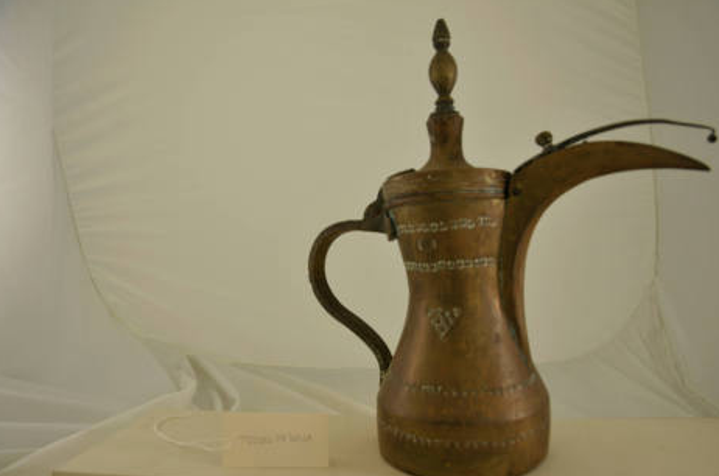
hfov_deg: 69.4
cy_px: 252
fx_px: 518
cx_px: 381
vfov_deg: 49.3
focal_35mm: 26
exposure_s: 1/80
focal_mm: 16
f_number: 4.5
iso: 200
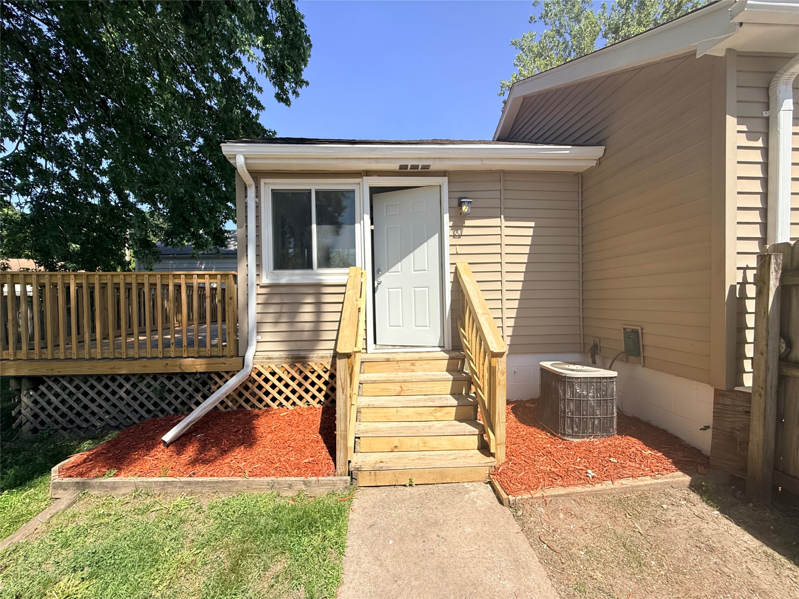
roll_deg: +1.0
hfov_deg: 102.1
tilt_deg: -0.7
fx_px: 323
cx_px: 400
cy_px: 300
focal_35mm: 14
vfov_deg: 85.7
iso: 64
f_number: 2.2
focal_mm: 2.22
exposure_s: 1/1068
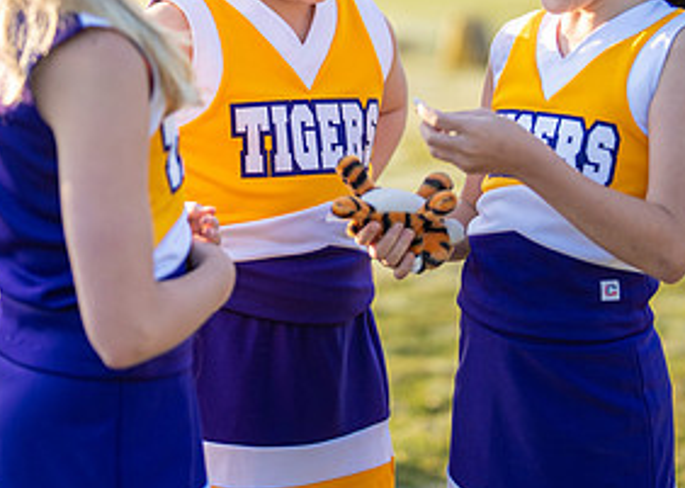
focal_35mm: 121
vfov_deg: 11.8
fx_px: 2352
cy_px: 74
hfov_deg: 16.6
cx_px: 346
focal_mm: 50
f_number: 1.2
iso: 100
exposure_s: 1/2000
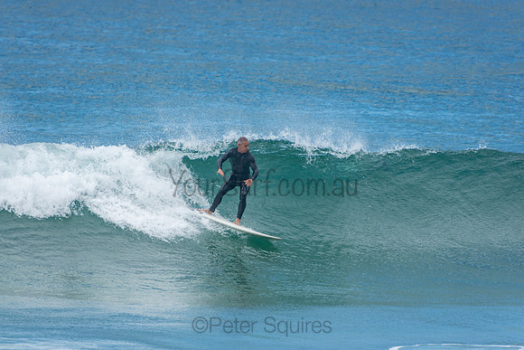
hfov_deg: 3.4
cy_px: 175
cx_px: 262
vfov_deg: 2.3
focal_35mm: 600
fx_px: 8735
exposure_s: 1/1250
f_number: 5.6
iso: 280
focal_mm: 400
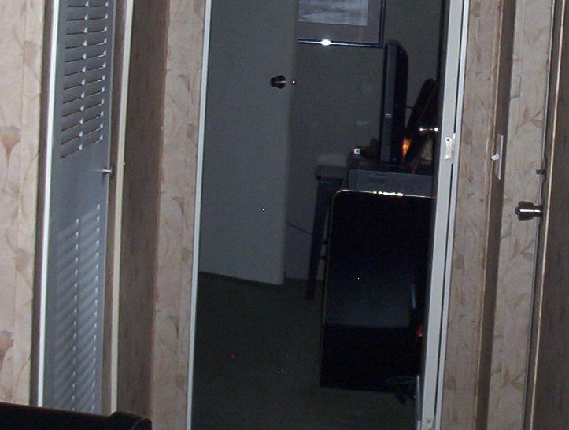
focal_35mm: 88
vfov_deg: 16.8
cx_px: 441
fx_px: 1450
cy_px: 108
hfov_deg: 22.0
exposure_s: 1/30
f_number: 4.5
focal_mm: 6
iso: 140
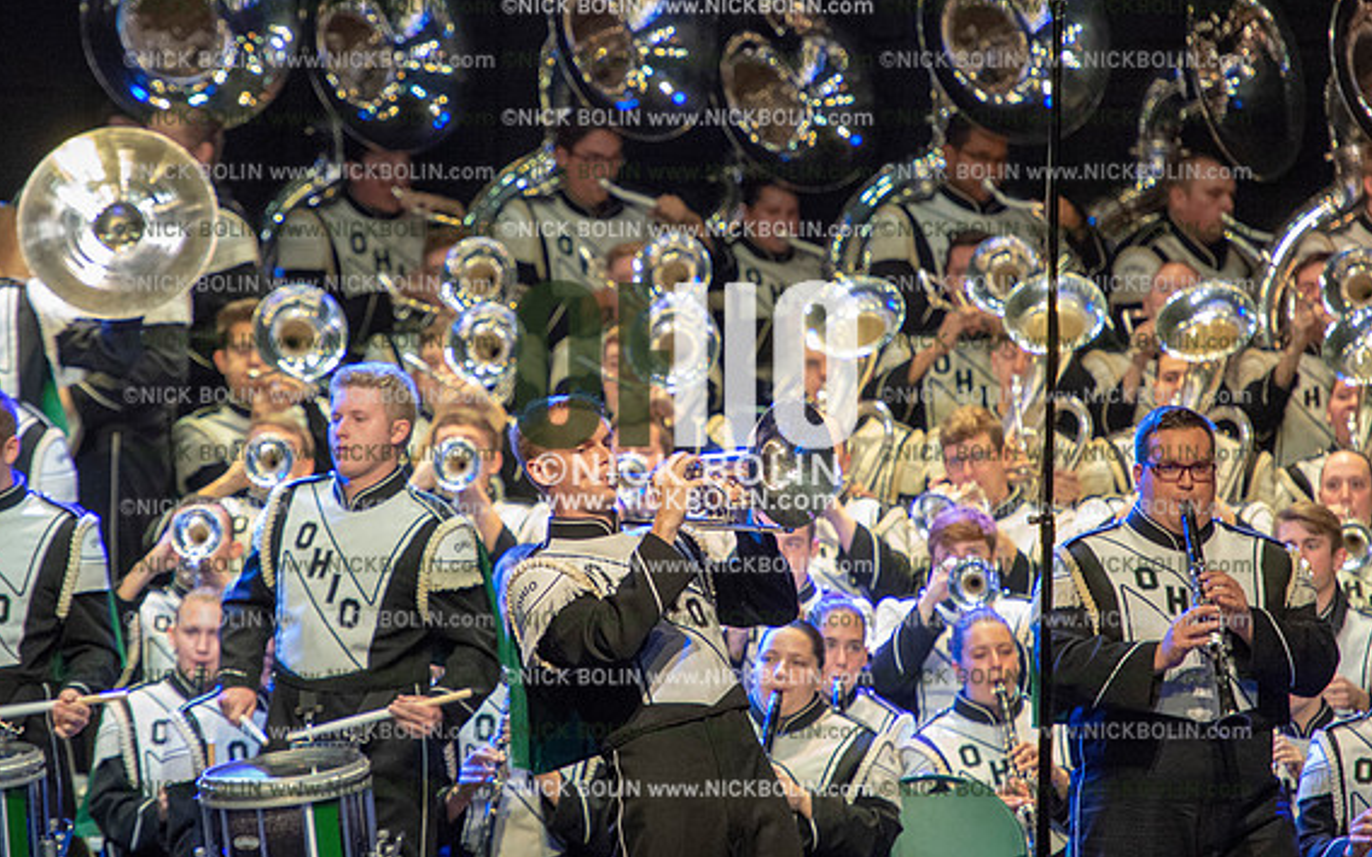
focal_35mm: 333
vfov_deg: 3.9
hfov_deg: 6.3
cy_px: 396
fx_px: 12451
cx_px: 686
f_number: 5.6
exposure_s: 1/250
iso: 8000
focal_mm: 320
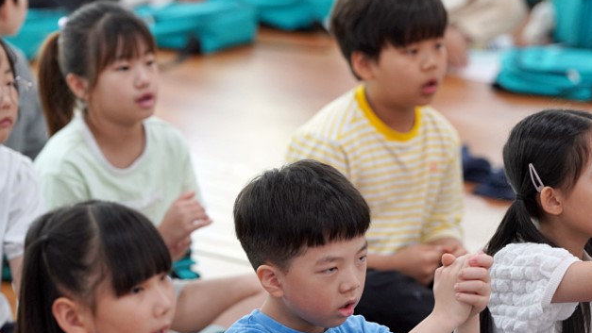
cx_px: 363
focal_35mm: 227
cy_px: 241
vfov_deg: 5.4
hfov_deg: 9.5
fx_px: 3564
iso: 1250
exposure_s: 1/160
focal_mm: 151
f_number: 4
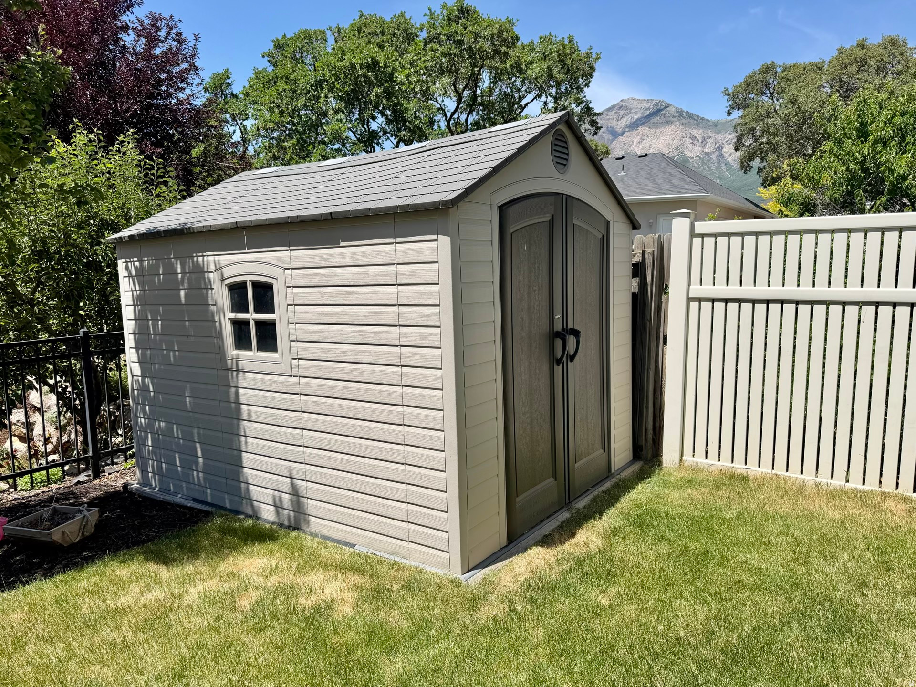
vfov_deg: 56.8
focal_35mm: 24
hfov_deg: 71.6
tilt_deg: -6.2
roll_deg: +0.7
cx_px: 458
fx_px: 635
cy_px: 344
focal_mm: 6.76
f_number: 1.78
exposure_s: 1/4405
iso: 80
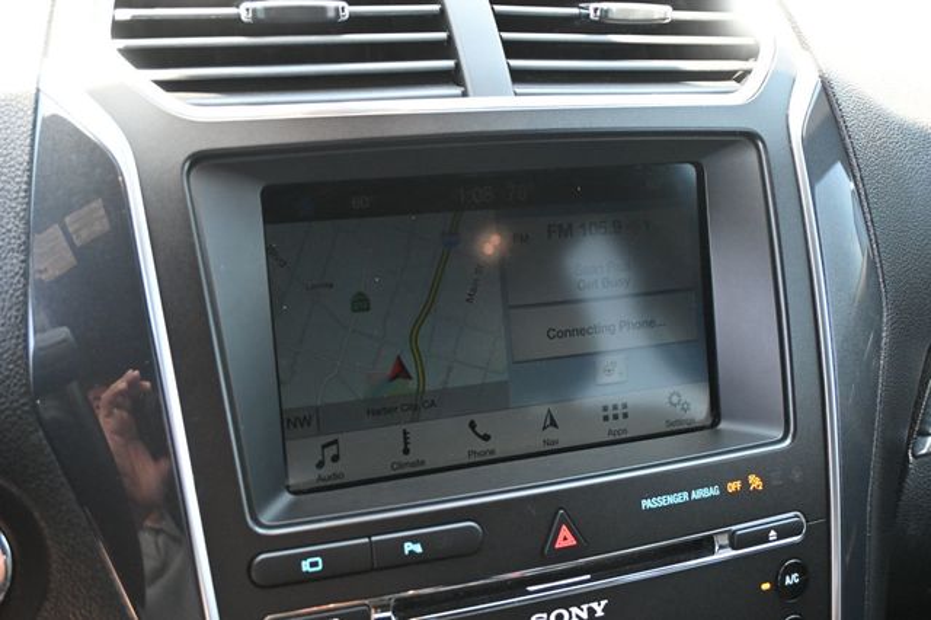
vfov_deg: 36.8
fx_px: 930
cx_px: 466
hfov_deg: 53.2
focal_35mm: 36
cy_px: 310
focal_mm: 24
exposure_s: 1/125
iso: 2000
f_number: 4.2
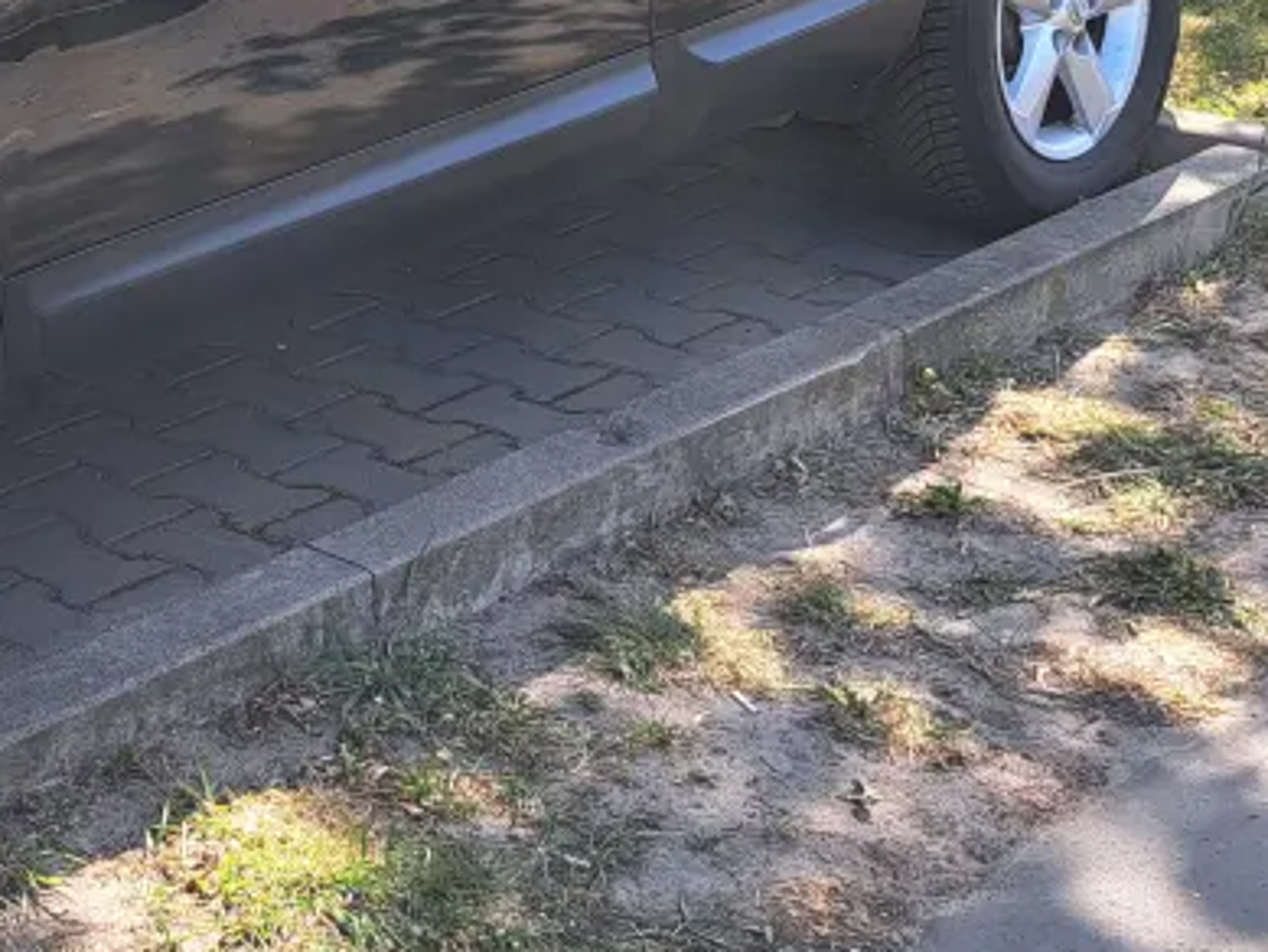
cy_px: -75
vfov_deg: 18.0
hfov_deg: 23.5
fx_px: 2895
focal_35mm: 79
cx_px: -42
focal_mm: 5.23
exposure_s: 1/214
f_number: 1.8
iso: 50
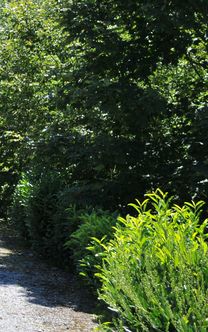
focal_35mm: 104
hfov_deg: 11.4
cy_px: 80
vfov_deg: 19.8
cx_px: -196
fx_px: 947
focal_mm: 25
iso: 200
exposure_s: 1/200
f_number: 7.1
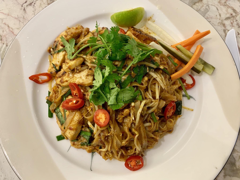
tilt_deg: -72.3
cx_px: 120
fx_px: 180
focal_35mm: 26
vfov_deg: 53.1
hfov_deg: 67.3
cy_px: 90
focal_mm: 4.25
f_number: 1.8
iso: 125
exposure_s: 1/50
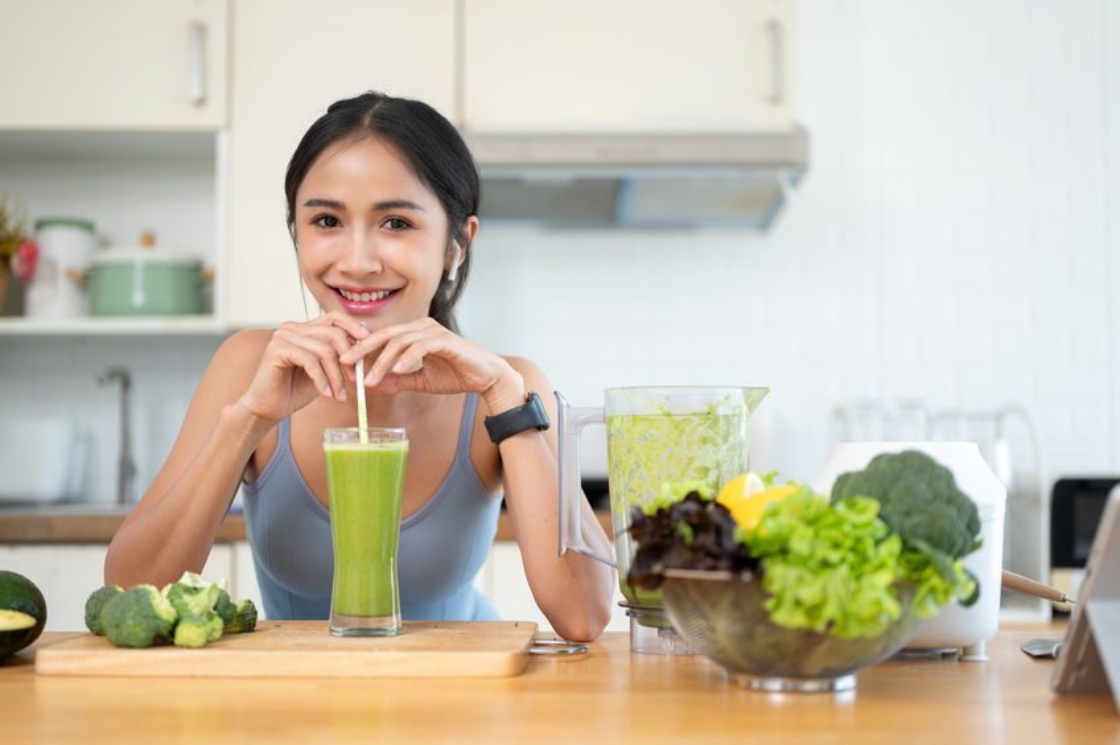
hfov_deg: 39.6
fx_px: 1554
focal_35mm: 50
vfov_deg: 27.0
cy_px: 372
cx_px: 560
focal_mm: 50
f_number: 1.8
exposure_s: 1/320
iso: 200
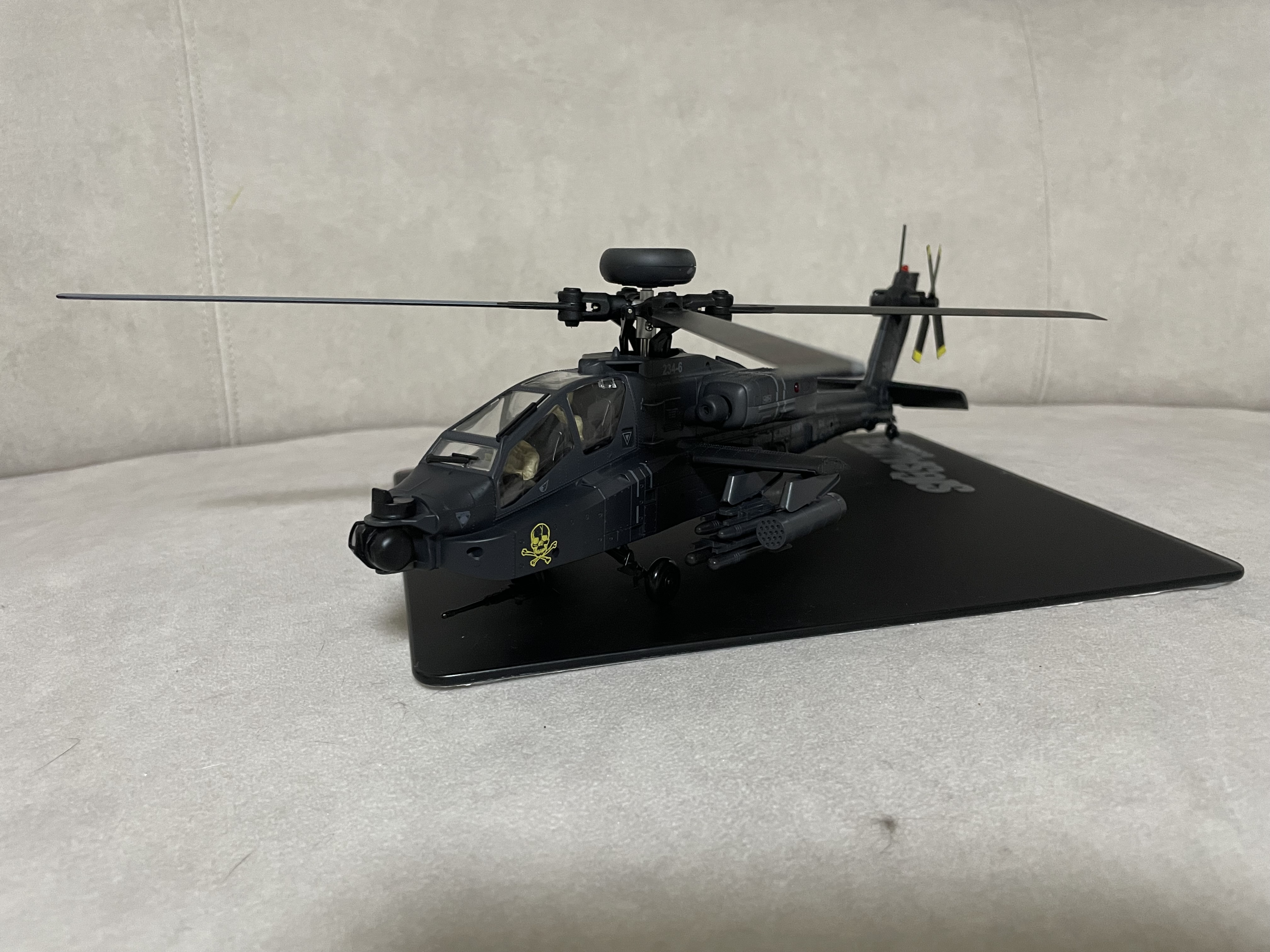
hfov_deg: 67.3
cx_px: 635
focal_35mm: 26
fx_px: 954
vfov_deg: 53.1
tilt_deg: -16.2
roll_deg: -1.0
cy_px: 476
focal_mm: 4.2
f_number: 1.6
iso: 400
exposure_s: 1/60
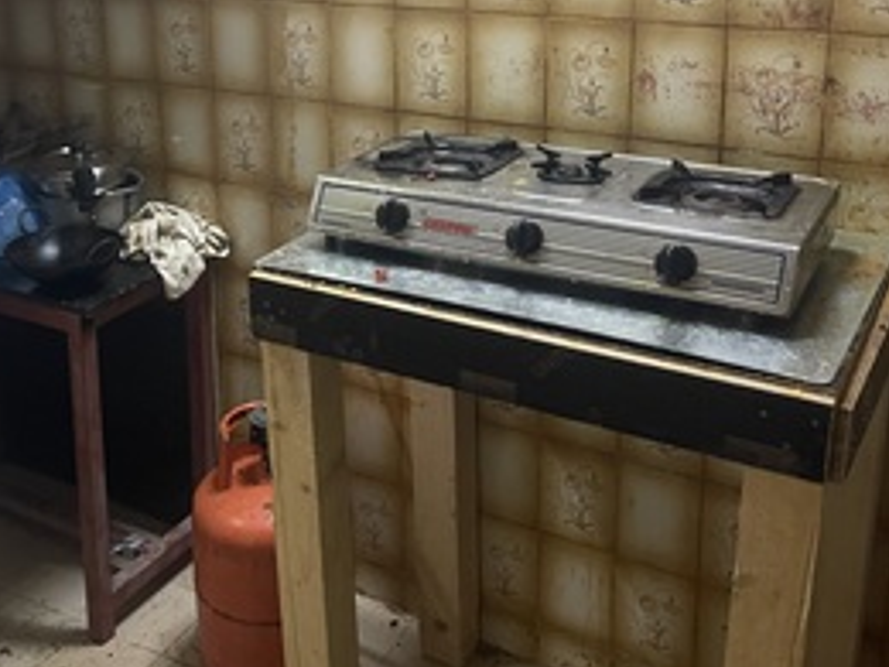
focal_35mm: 44
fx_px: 1130
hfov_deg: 42.3
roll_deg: +2.4
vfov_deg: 32.1
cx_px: 289
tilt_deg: -14.8
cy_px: 142
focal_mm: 5.1
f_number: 1.6
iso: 500
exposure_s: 1/30
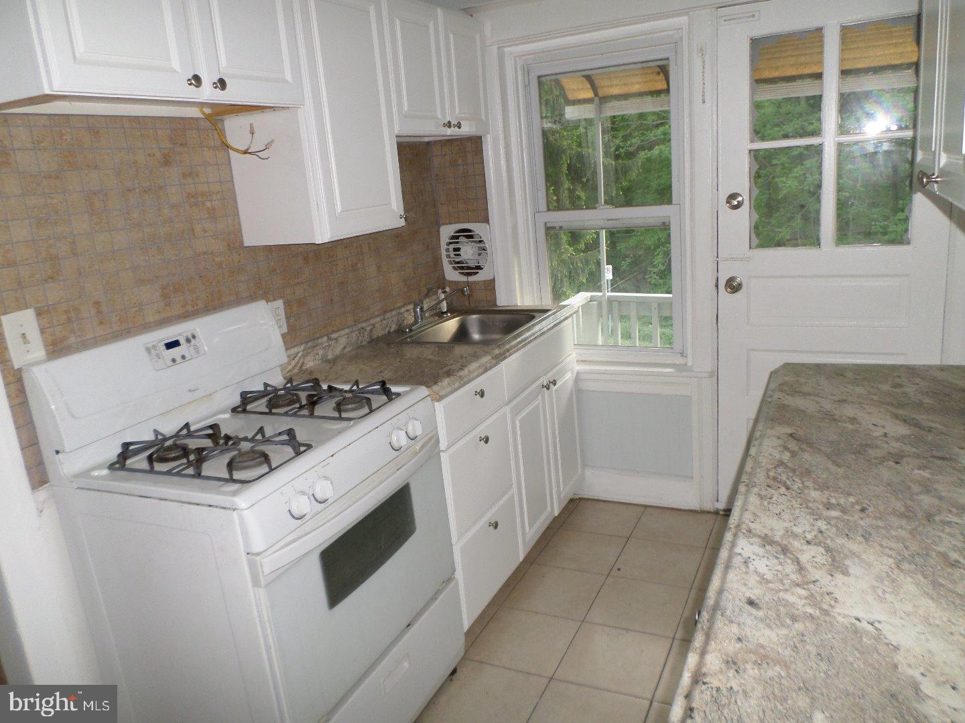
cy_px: 362
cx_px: 482
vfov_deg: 54.9
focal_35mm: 25
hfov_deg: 69.4
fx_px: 697
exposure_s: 1/30
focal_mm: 4.5
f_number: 2.5
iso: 100
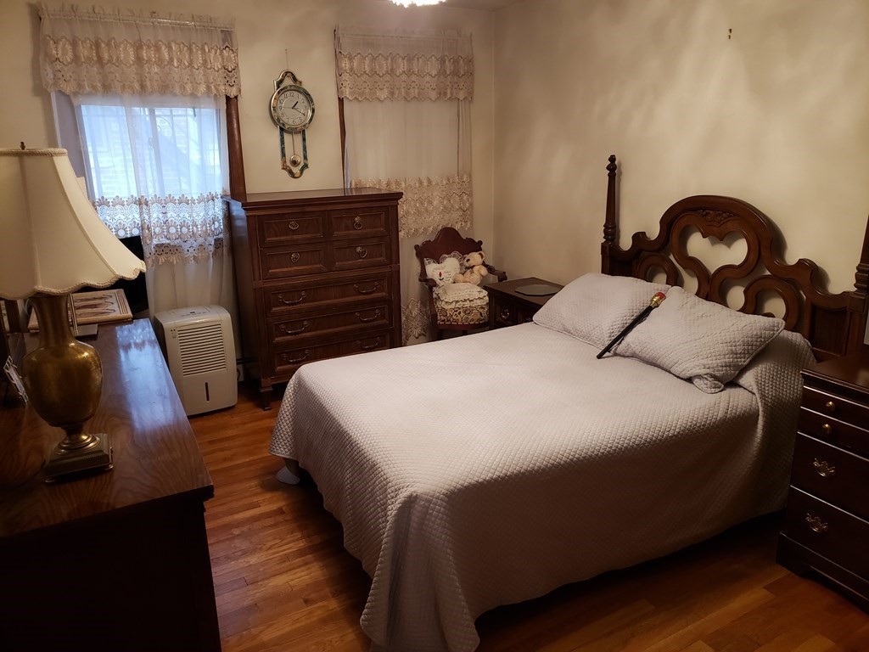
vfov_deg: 53.1
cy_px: 326
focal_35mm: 26
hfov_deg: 67.3
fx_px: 653
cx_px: 434
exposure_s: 1/30
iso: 250
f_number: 1.5
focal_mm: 4.3
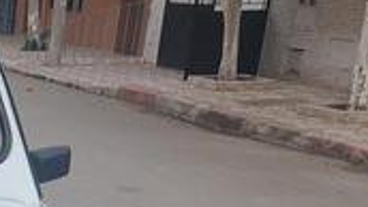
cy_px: 411
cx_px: -220
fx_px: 1006
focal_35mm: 103
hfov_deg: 18.0
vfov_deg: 10.8
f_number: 2
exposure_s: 1/168
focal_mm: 4.6
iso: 20
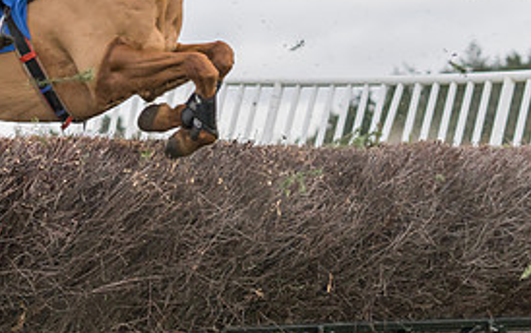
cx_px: 220
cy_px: -23
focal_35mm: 220
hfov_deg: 9.5
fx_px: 3188
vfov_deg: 6.0
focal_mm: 70
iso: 800
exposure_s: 1/1000
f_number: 2.8
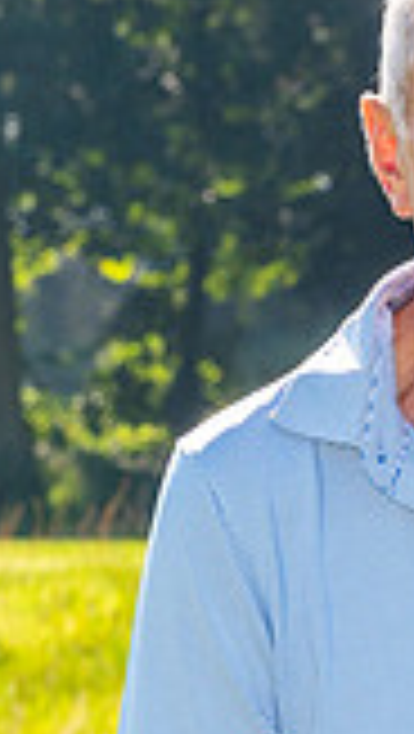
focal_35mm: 492
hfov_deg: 2.4
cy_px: 855
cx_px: 1226
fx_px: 9577
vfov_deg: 4.4
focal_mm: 110
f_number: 11
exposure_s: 1/200
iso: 200
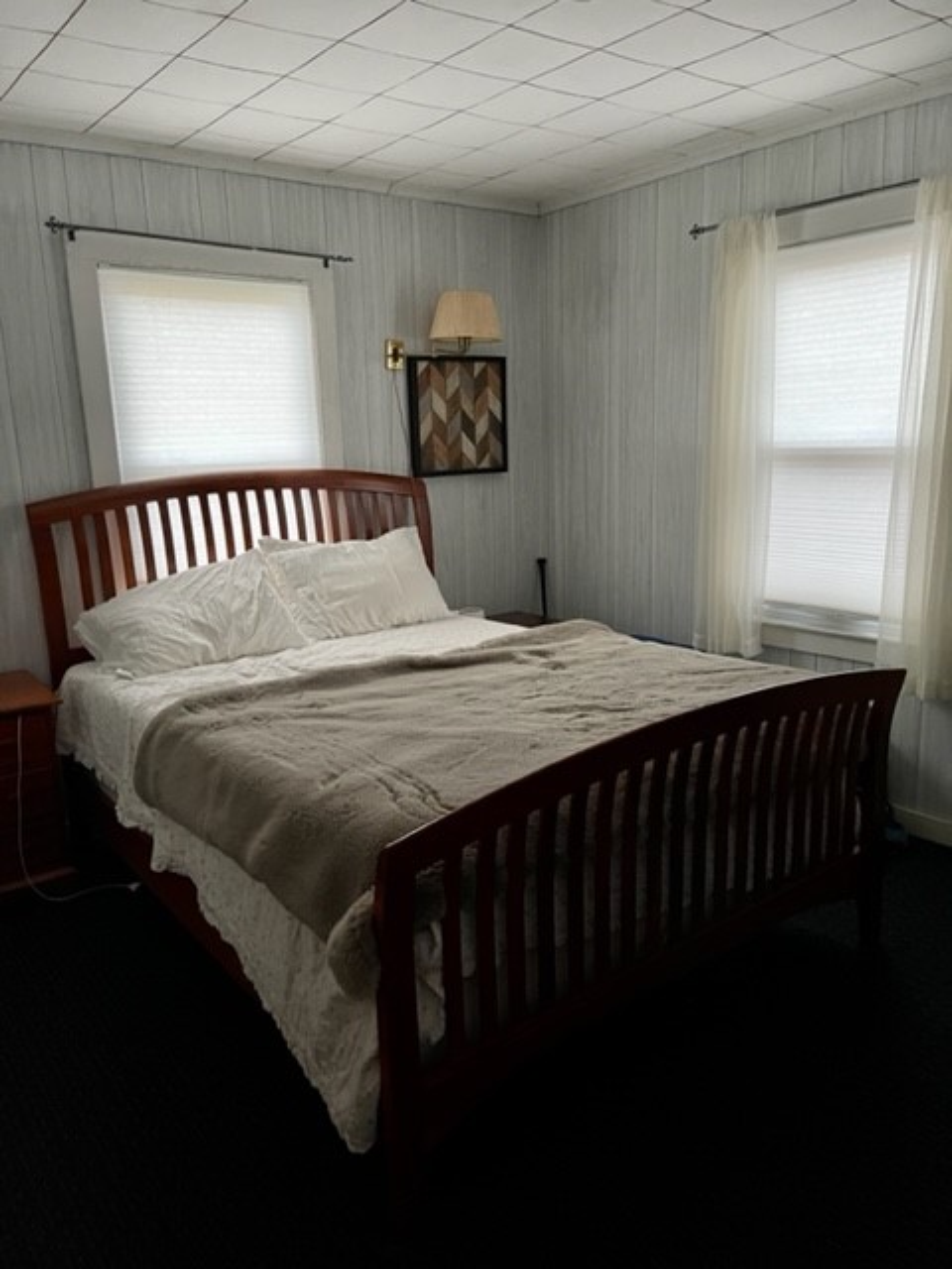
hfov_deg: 53.1
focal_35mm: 26
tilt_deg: -12.9
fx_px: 953
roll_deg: +1.9
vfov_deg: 67.3
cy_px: 634
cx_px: 476
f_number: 1.6
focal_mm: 5.1
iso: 640
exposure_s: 1/30
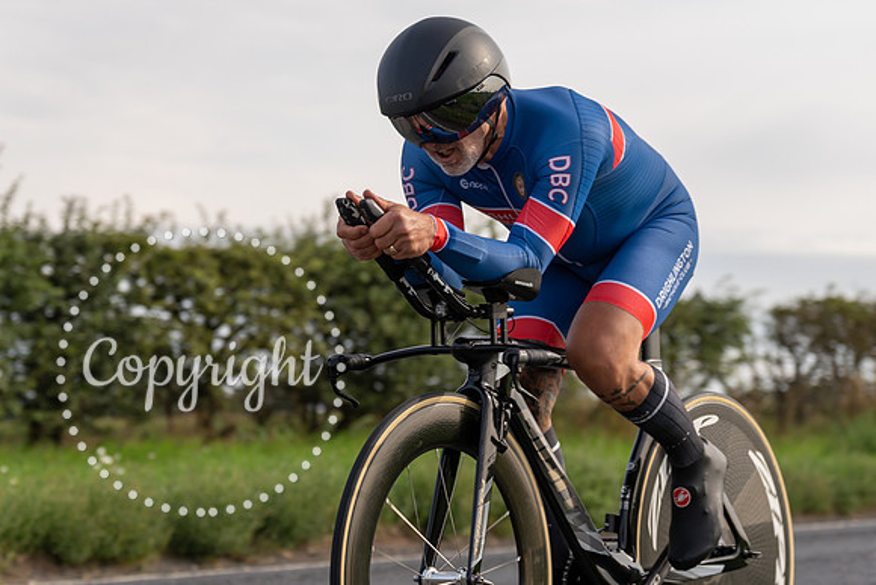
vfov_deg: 12.7
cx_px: 299
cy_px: 205
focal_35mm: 108
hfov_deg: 18.8
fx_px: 2632
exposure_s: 1/1000
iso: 125
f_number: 4
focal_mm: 76
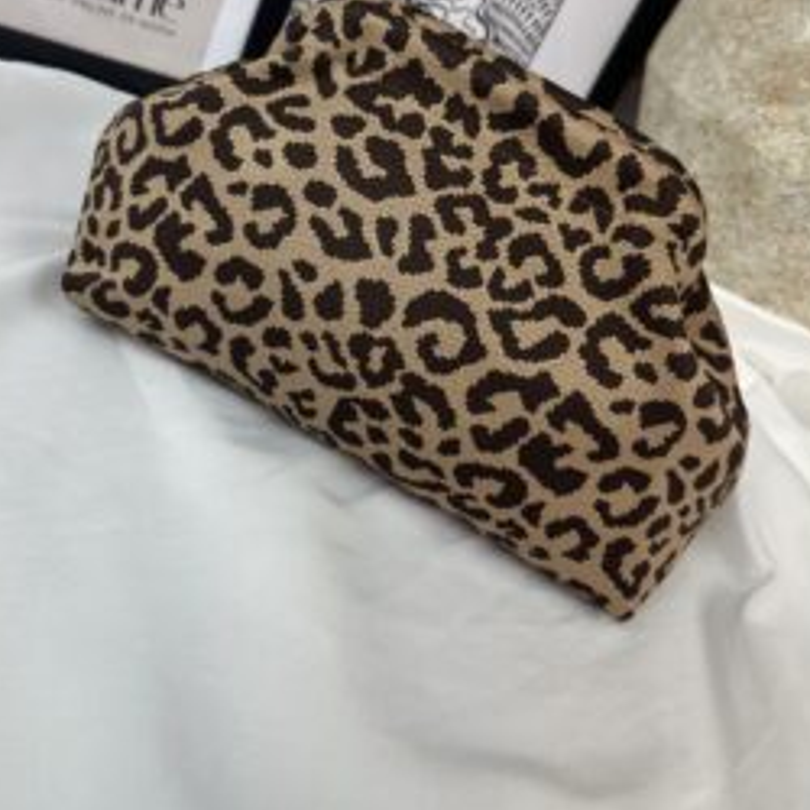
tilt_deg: -24.6
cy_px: 224
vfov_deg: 47.0
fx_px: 900
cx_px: 356
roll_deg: -26.6
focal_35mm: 34
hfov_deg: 48.3
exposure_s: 1/100
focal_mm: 6.86
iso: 80
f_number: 1.78
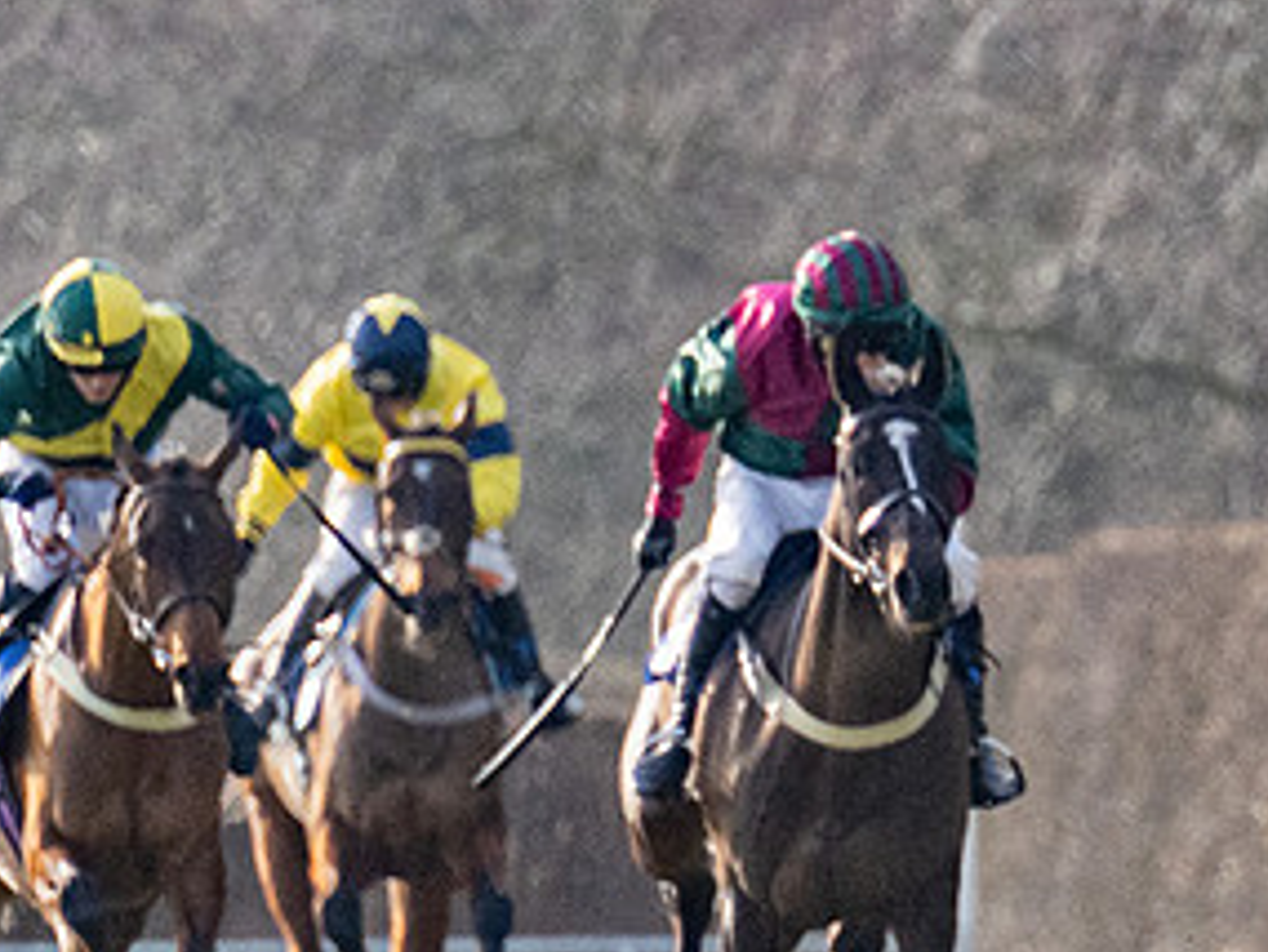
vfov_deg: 1.1
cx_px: 2289
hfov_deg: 1.5
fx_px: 49948
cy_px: 601
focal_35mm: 1363
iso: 800
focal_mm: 260
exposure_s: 1/4000
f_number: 4
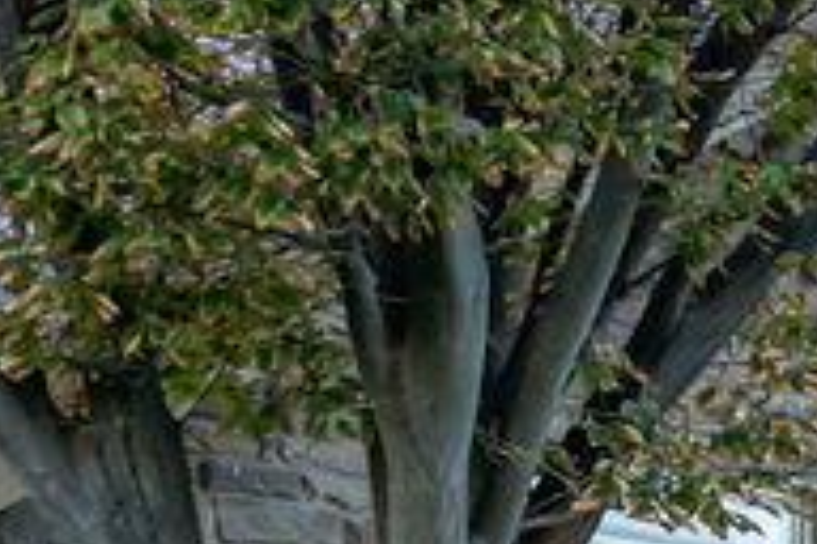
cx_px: 1660
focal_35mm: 187
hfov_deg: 10.1
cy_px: 729
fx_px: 4244
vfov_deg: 7.3
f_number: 3.5
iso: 500
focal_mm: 35
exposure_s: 1/320
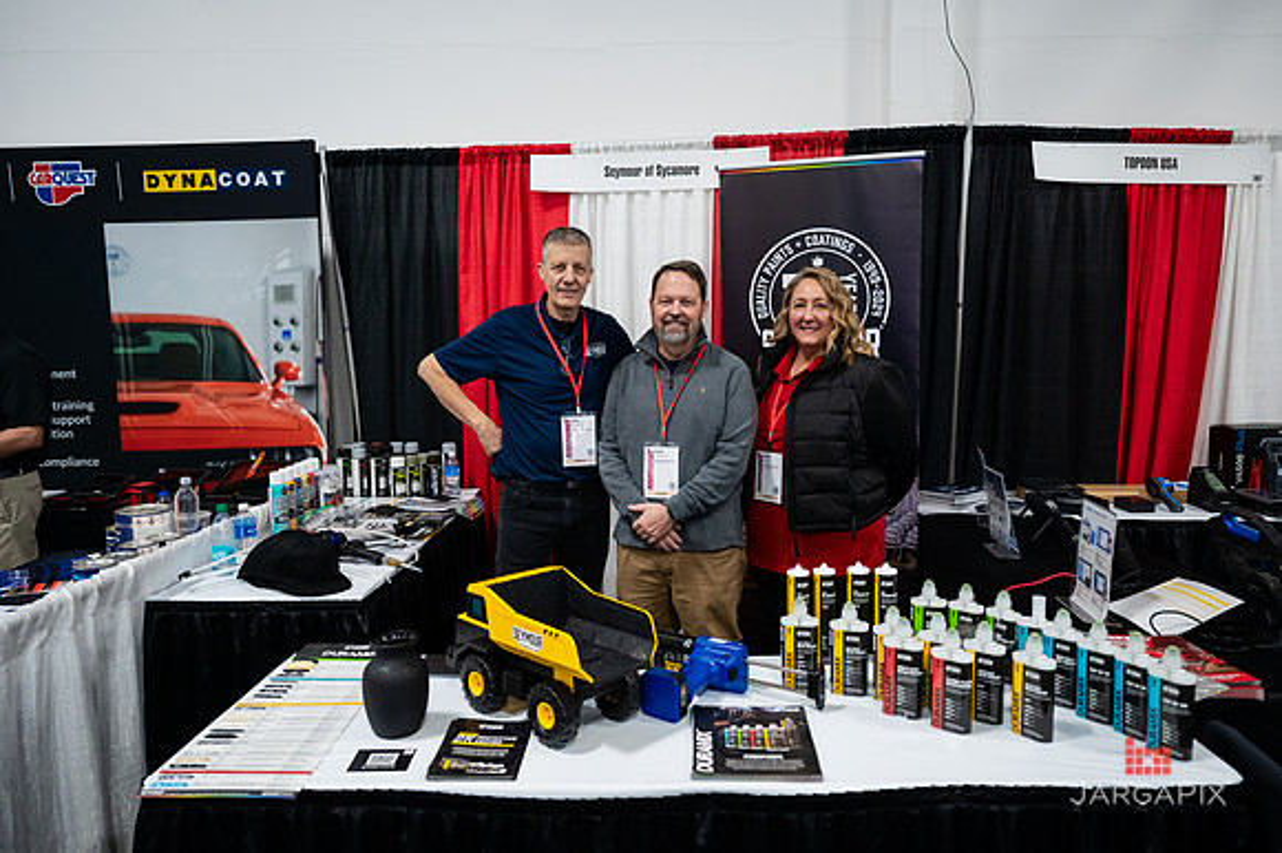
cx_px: 665
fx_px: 892
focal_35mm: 25
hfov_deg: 71.4
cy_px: 426
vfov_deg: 51.1
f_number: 3.2
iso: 2500
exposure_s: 1/200
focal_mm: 24
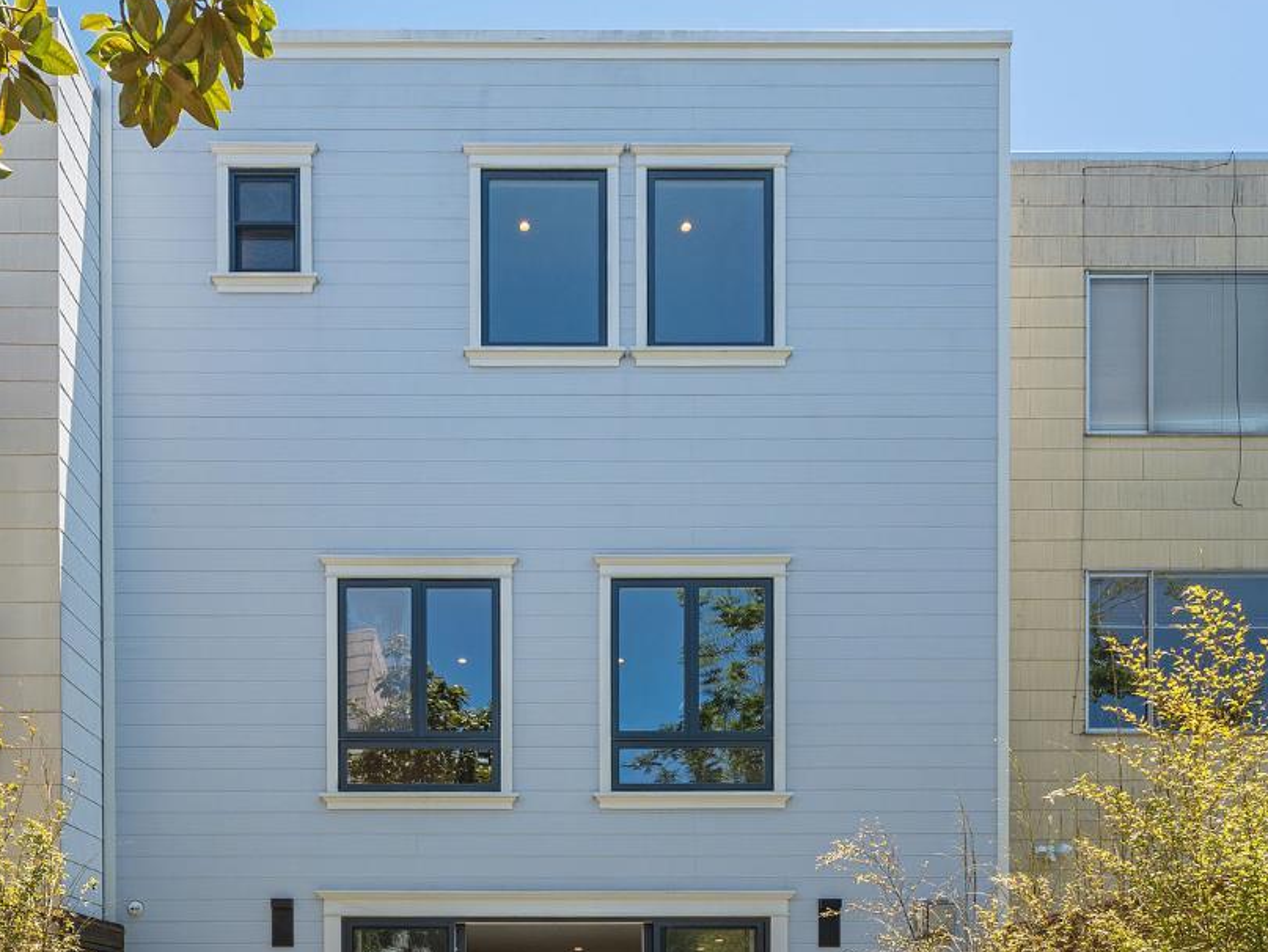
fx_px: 916
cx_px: 511
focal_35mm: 25
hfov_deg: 68.7
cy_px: 764
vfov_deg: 51.4
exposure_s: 1/160
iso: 100
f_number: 9
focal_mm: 14
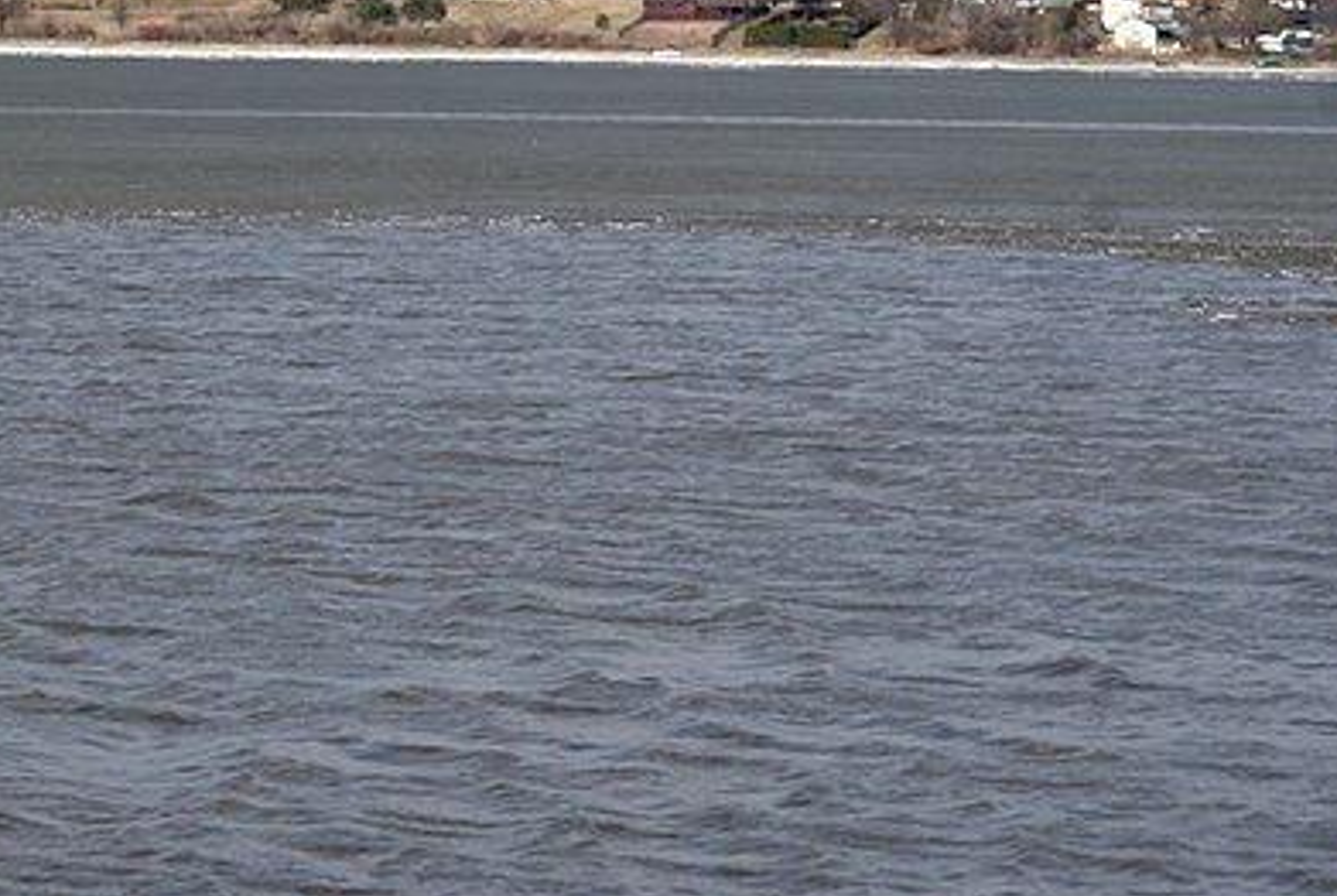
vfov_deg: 6.6
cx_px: 297
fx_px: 7699
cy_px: 3
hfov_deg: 9.9
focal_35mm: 207
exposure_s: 1/125
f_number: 11
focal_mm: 60
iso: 100
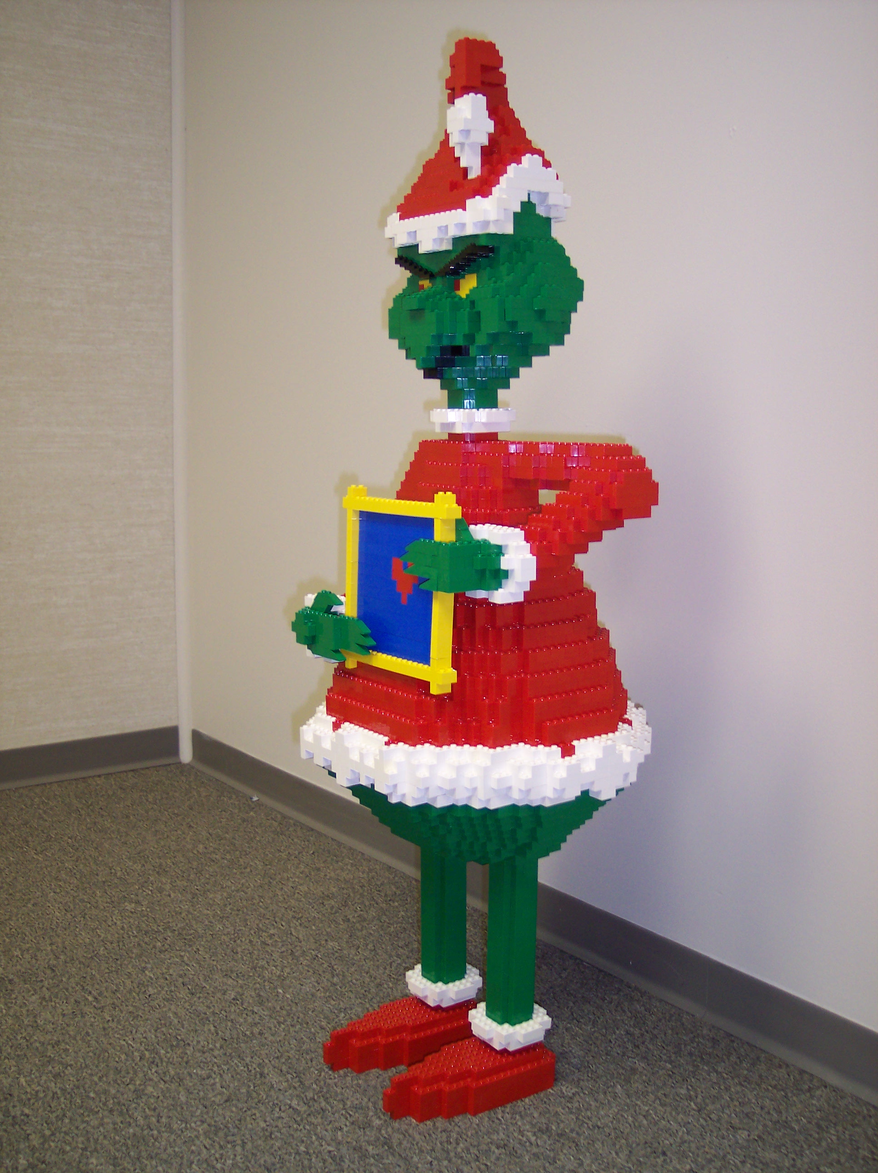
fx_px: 1286
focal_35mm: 38
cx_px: 439
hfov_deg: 37.7
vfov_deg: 49.0
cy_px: 586
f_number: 2.8
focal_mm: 8
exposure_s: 1/30
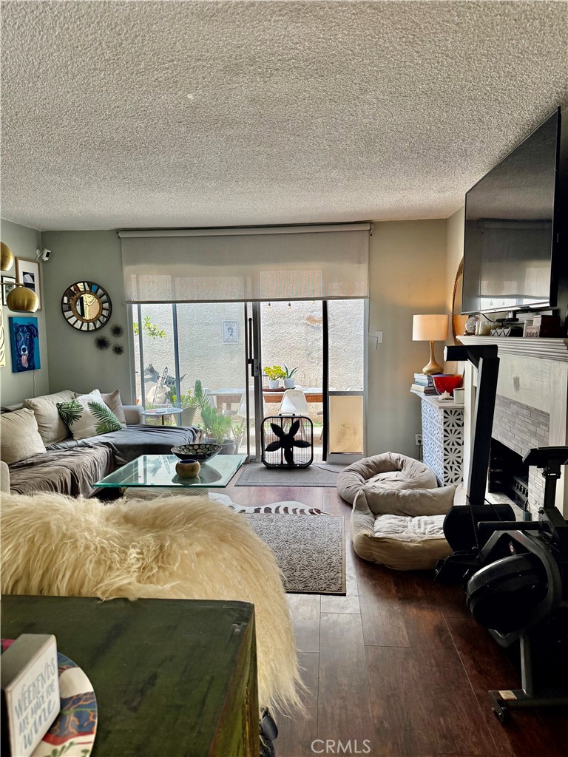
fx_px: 525
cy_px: 378
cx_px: 284
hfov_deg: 56.8
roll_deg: -0.3
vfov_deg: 71.6
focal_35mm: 24
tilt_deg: -3.8
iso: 100
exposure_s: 1/303
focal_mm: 6.76
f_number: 1.78
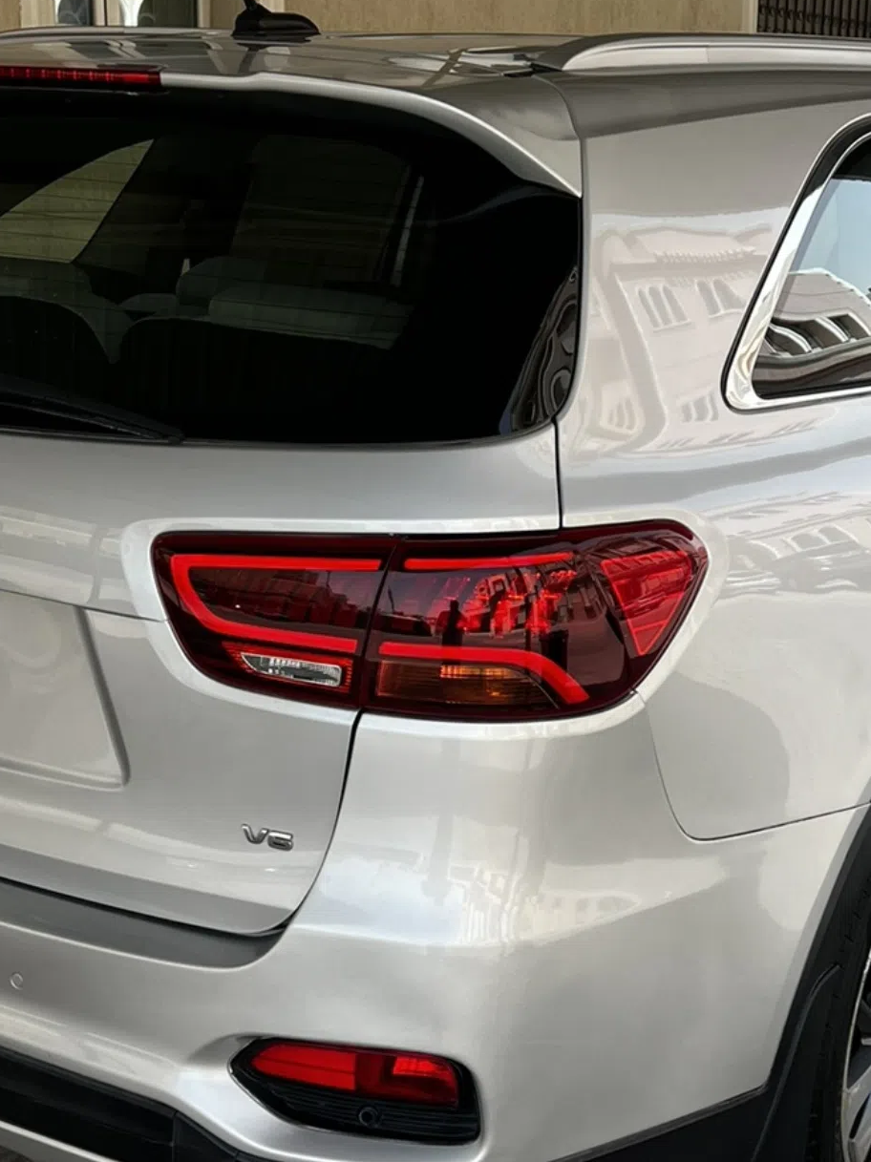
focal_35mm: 57
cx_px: 462
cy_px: 625
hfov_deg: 25.6
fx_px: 1913
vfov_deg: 33.8
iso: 50
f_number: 1.5
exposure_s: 1/894
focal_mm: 5.7
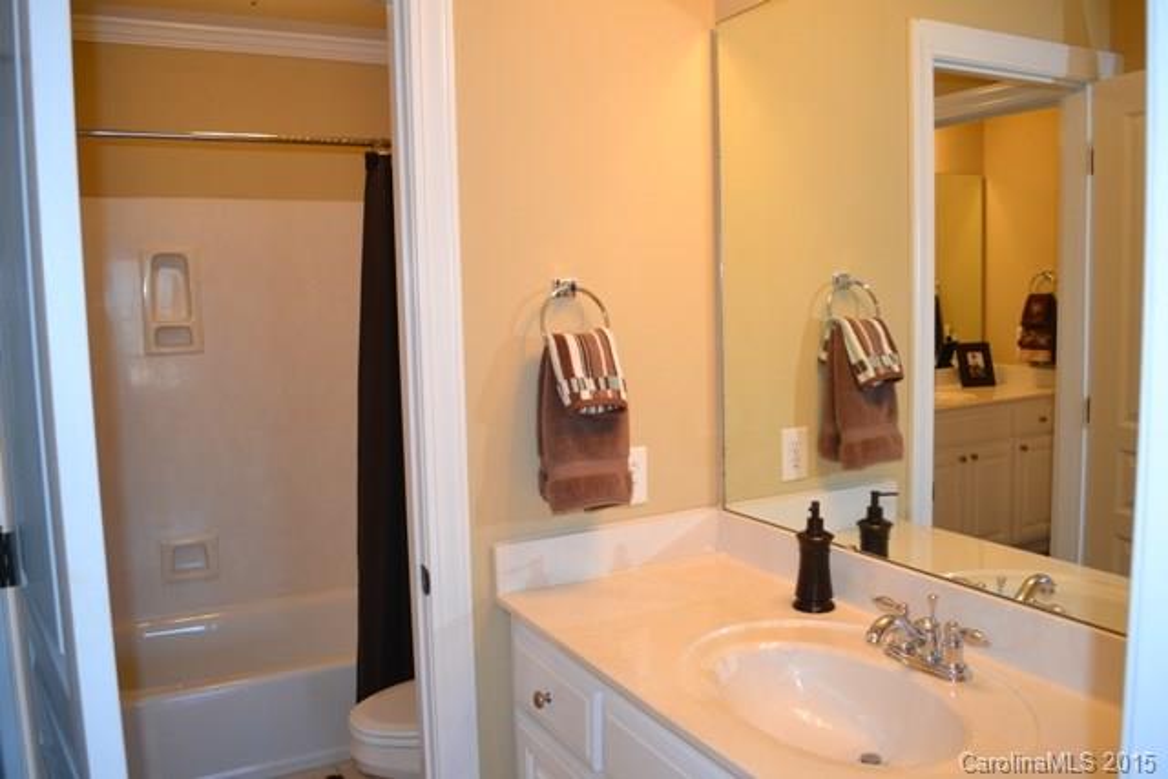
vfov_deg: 48.0
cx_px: 584
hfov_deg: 67.4
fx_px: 876
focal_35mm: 27
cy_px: 390
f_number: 3.5
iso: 640
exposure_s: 1/60
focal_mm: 18
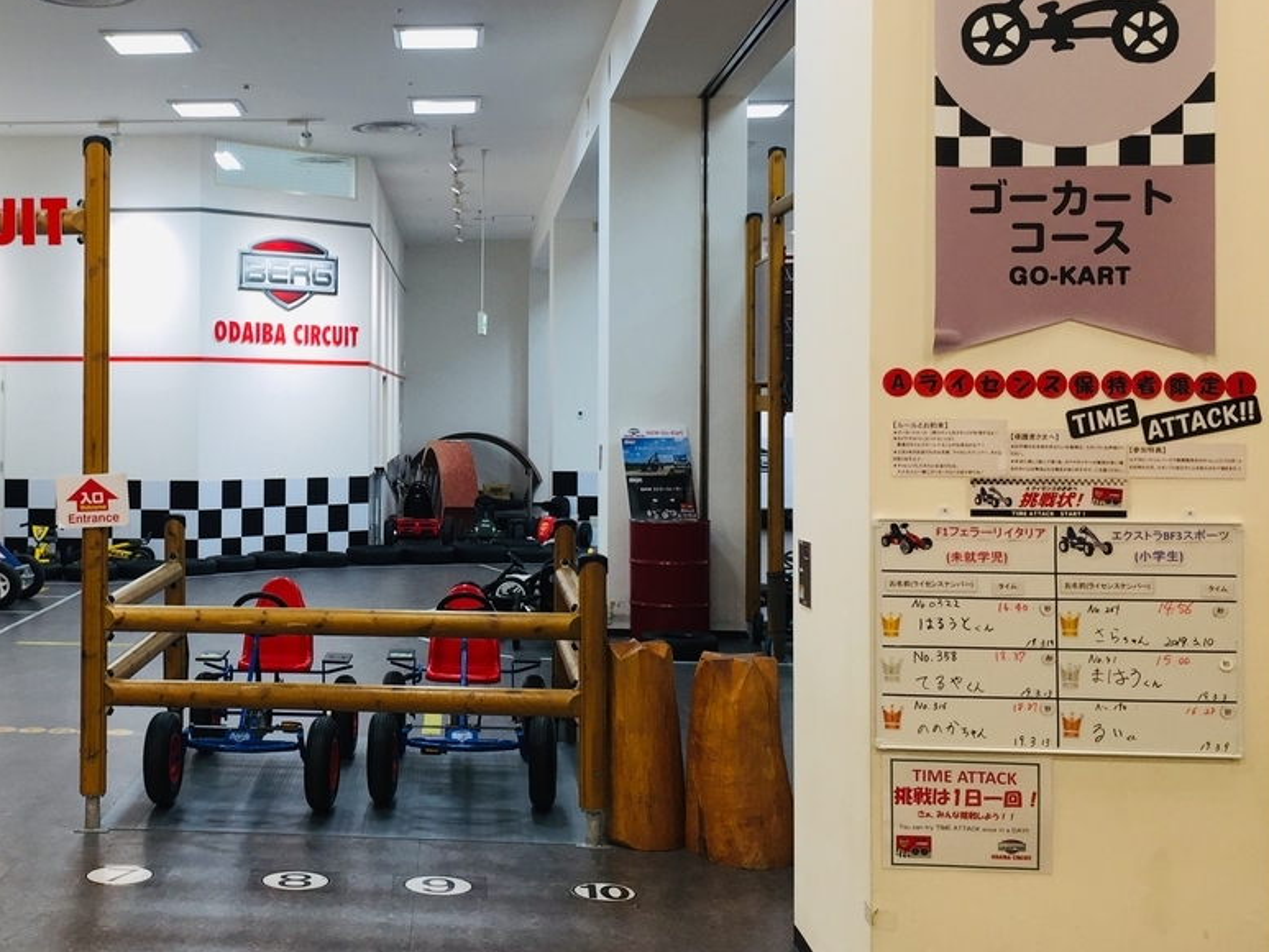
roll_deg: -1.1
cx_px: 300
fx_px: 1650
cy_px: 391
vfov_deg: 32.1
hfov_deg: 40.7
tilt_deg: +2.0
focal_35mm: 45
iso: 40
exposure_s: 1/60
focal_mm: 4.15
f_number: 2.2
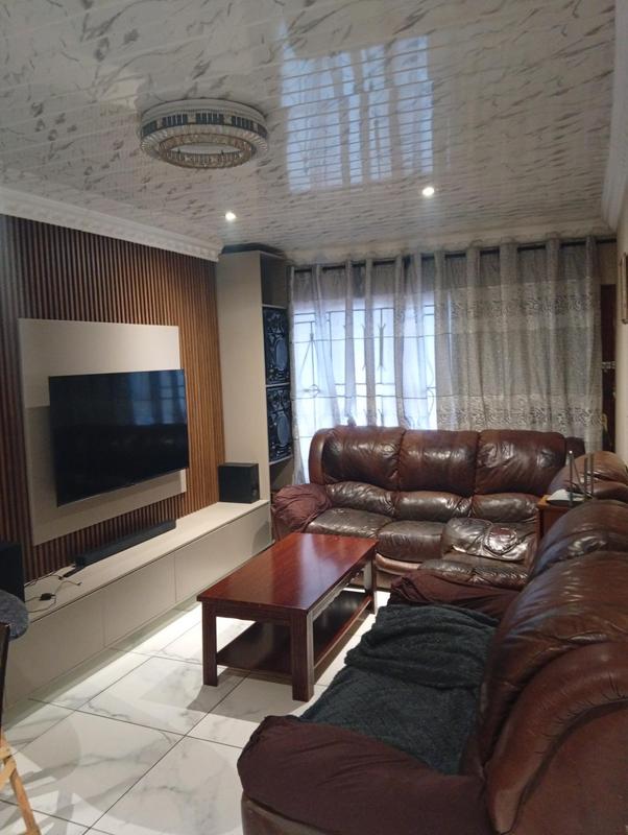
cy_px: 418
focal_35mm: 26
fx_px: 628
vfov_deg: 67.2
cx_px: 314
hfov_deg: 53.2
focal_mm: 3.96
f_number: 1.8
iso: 1419
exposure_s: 1/20
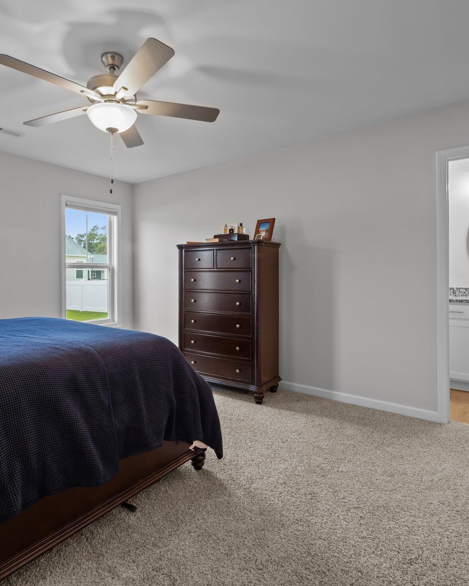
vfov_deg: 83.2
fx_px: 330
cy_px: 281
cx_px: 178
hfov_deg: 69.8
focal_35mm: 19
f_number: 6.3
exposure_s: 1/2
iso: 200
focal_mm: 7
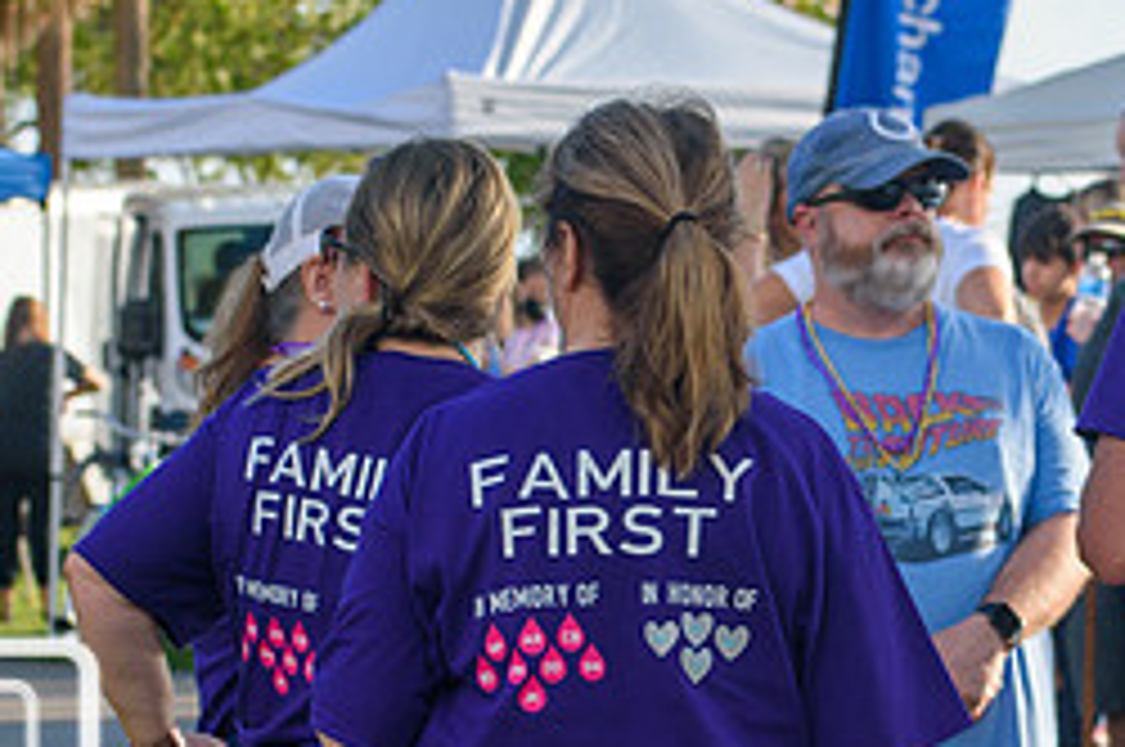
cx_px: 828
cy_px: 668
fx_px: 7615
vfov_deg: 5.6
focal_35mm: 244
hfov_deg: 8.4
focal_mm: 70
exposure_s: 1/640
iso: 200
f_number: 6.3
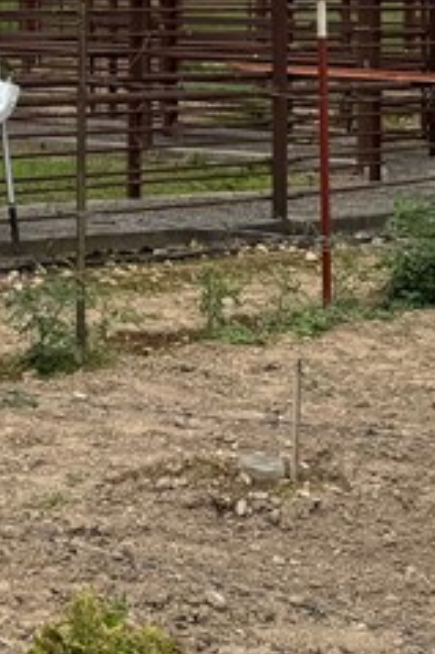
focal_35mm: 107
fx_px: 1942
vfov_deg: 18.5
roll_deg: -1.9
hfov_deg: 11.2
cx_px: -525
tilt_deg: +2.4
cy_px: -41
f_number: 1.78
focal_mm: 6.76
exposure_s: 1/6173
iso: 80
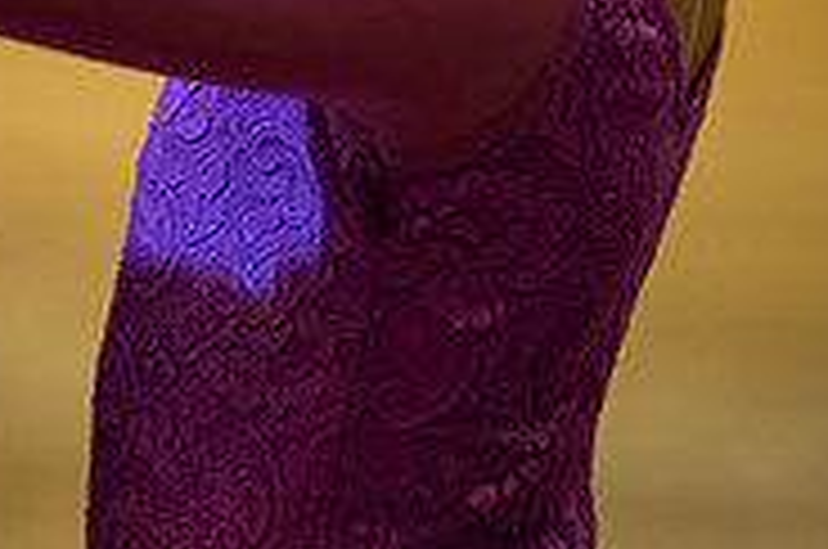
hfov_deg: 5.2
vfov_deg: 3.4
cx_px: 392
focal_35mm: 397
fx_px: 9115
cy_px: -369
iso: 5000
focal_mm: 162
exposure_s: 1/320
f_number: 2.8
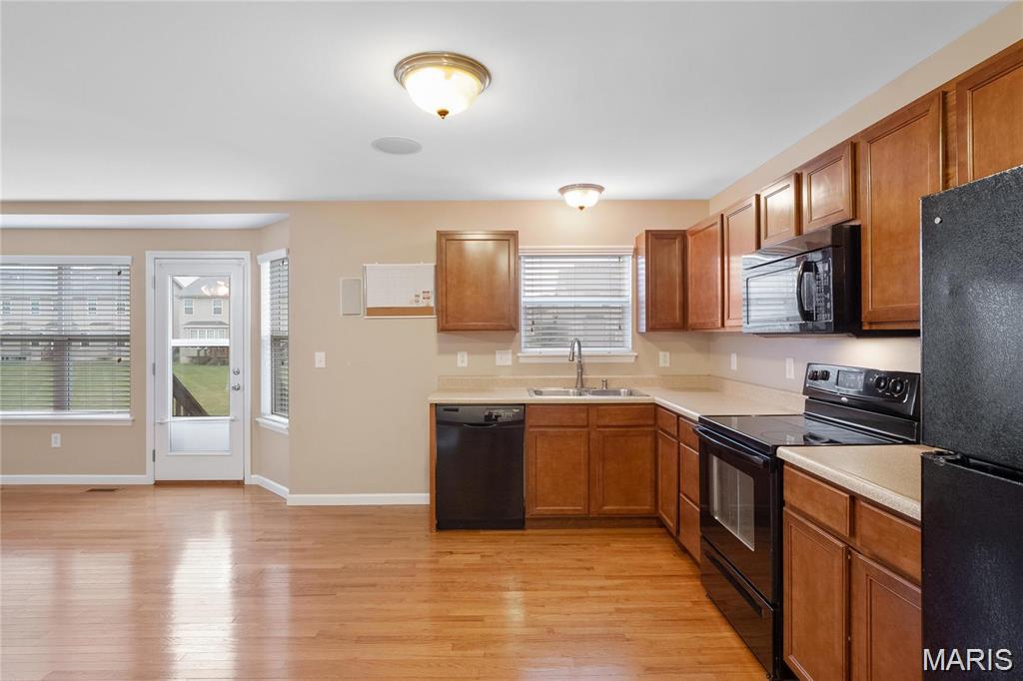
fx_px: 511
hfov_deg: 90.0
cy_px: 340
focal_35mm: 18
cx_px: 512
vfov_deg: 67.3
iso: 800
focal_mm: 9
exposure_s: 1/5
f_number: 5.6
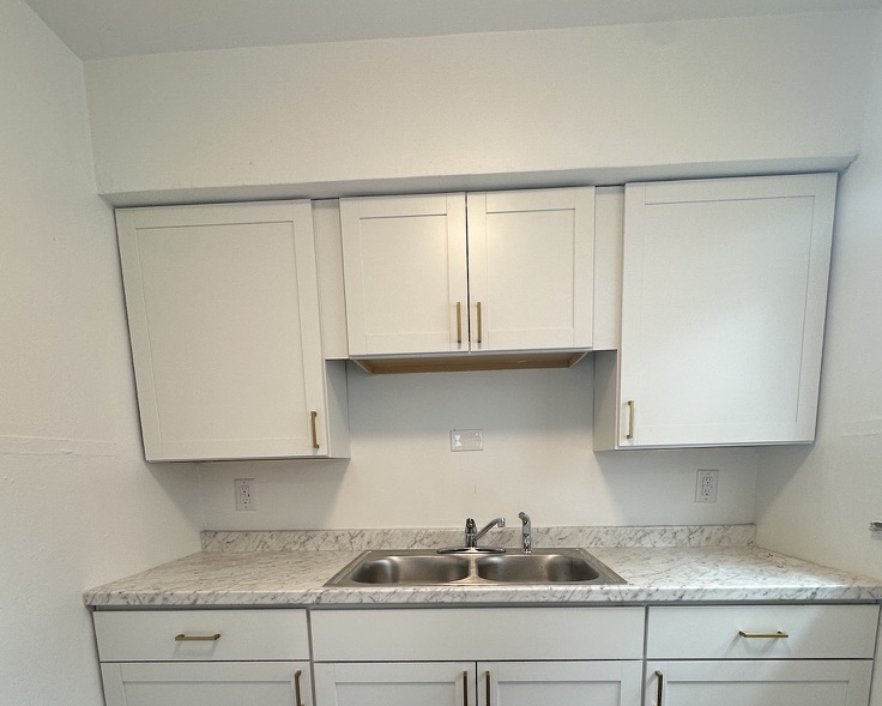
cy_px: 543
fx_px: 496
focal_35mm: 19
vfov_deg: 65.8
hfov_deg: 83.3
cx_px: 451
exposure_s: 1/120
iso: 100
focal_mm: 2.22
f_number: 2.2
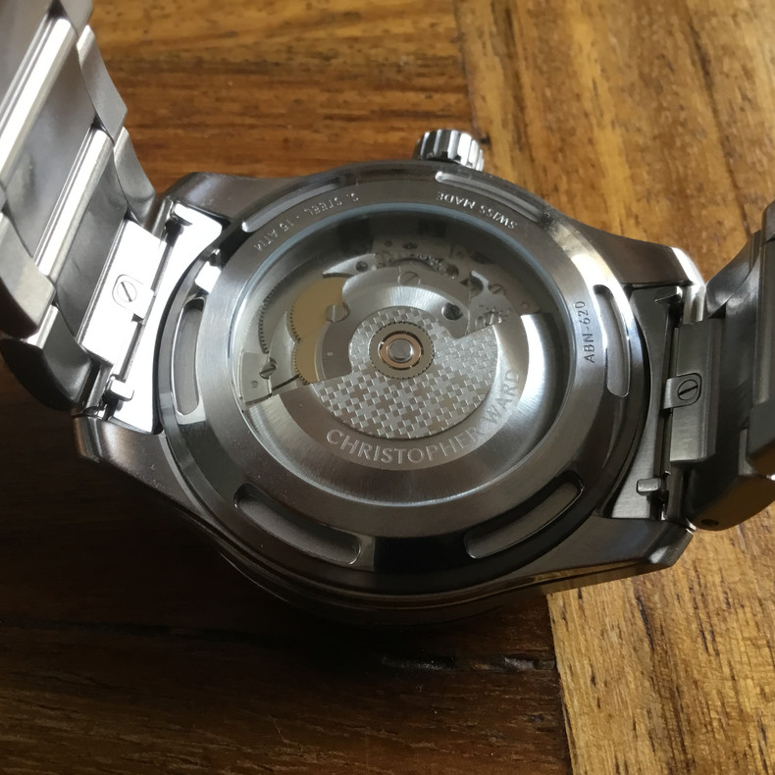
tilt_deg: -62.5
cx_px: 390
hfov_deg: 44.9
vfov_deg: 44.9
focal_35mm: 37
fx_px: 937
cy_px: 387
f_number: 2.4
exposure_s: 1/33
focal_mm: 3.3
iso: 80
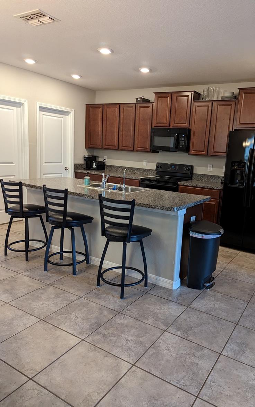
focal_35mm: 26
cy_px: 206
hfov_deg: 47.4
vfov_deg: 70.4
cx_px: 151
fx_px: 289
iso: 163
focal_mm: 6.81
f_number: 1.85
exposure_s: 1/60
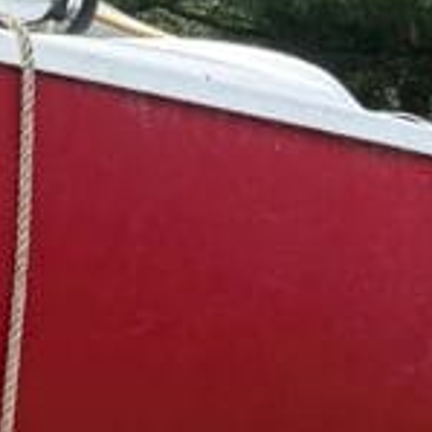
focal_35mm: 205
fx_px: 2894
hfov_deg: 8.0
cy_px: 61
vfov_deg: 8.5
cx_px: -525
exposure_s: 1/1689
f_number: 1.78
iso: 100
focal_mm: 6.76
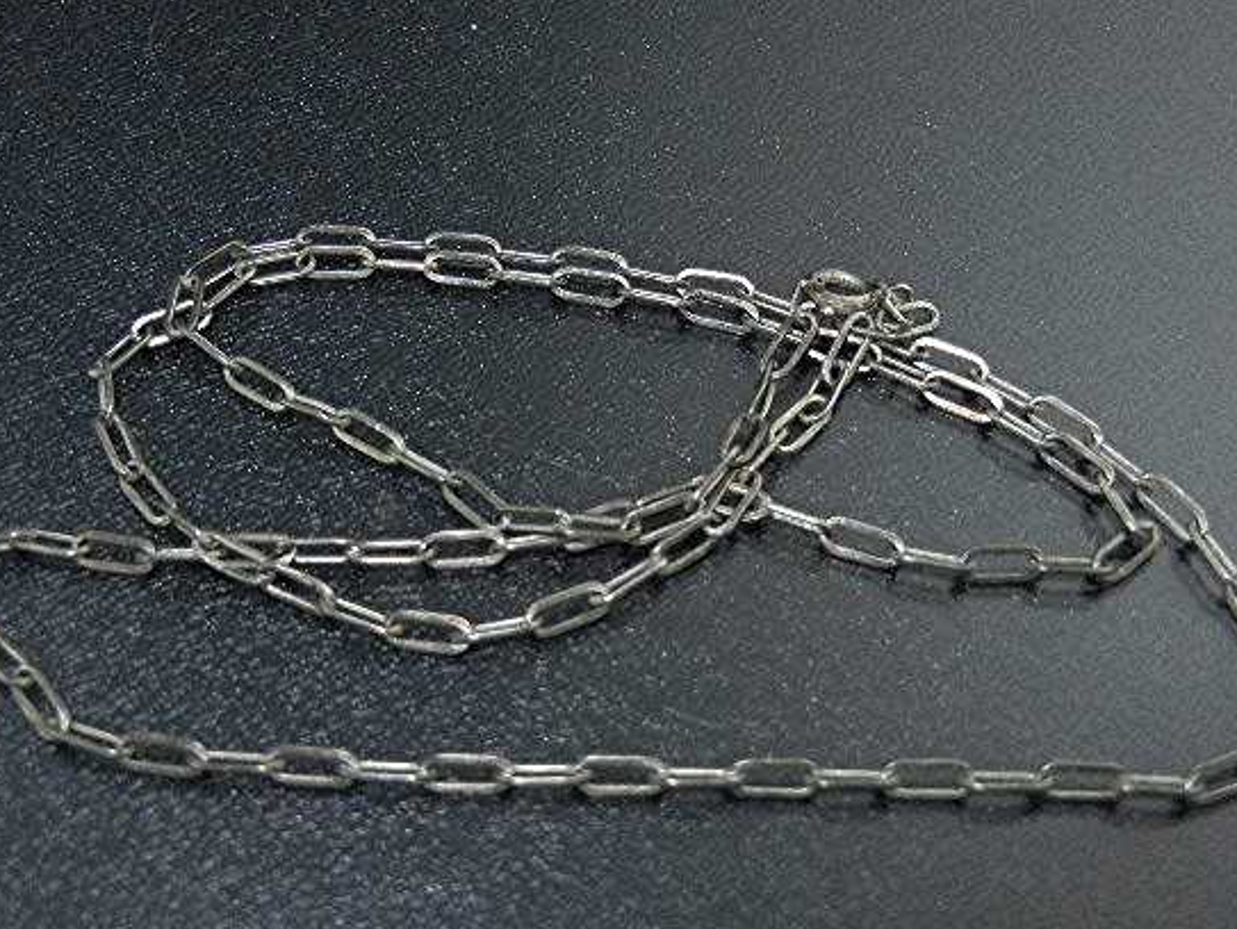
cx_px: 588
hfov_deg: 36.1
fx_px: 1895
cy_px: 492
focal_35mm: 53
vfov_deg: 27.6
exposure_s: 1/30
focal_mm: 8.1
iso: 800
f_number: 7.6
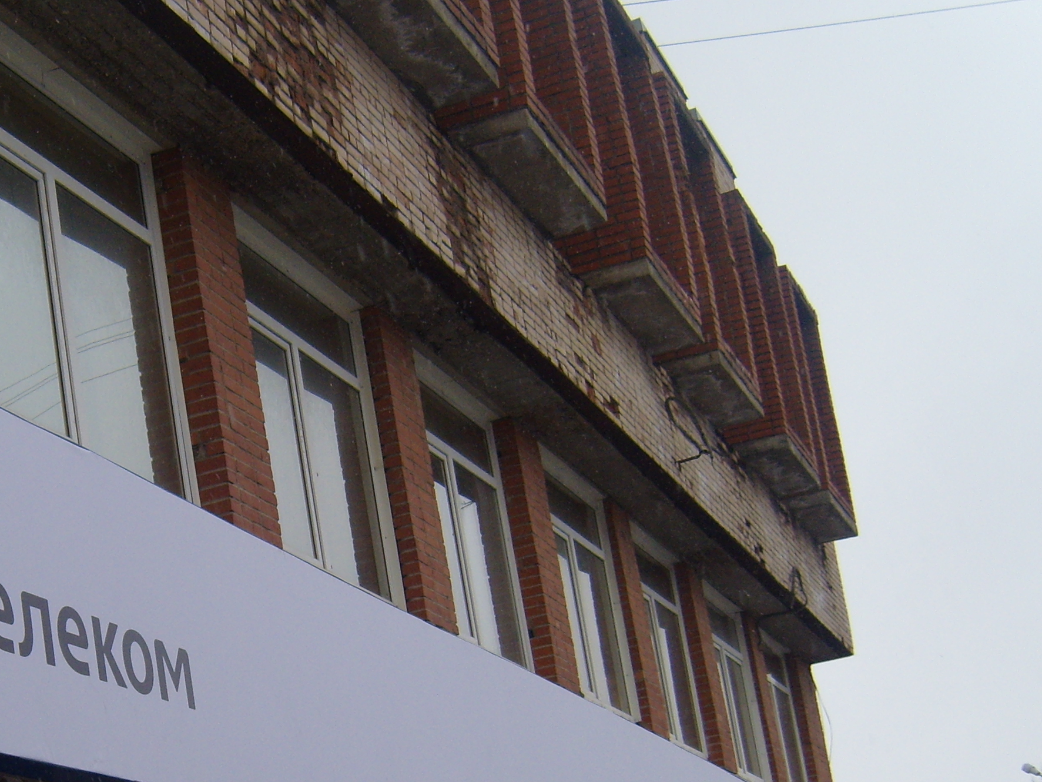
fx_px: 2167
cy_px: 727
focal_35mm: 72
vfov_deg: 20.0
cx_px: 148
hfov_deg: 26.3
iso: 80
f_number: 2.8
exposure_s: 1/350
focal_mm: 7.4
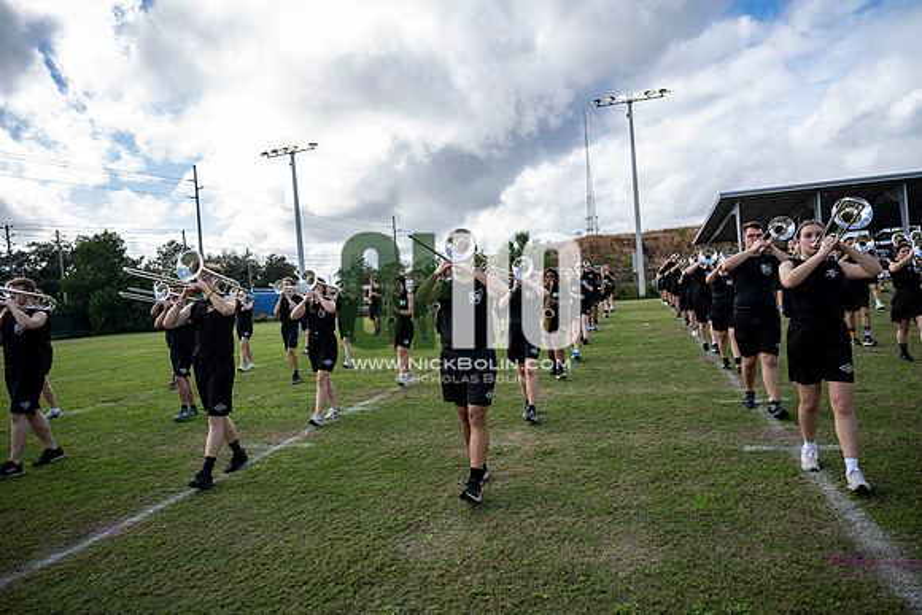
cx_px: 461
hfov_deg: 73.7
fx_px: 615
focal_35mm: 24
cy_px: 308
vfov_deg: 53.2
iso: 125
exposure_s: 1/1250
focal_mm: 24
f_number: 2.8
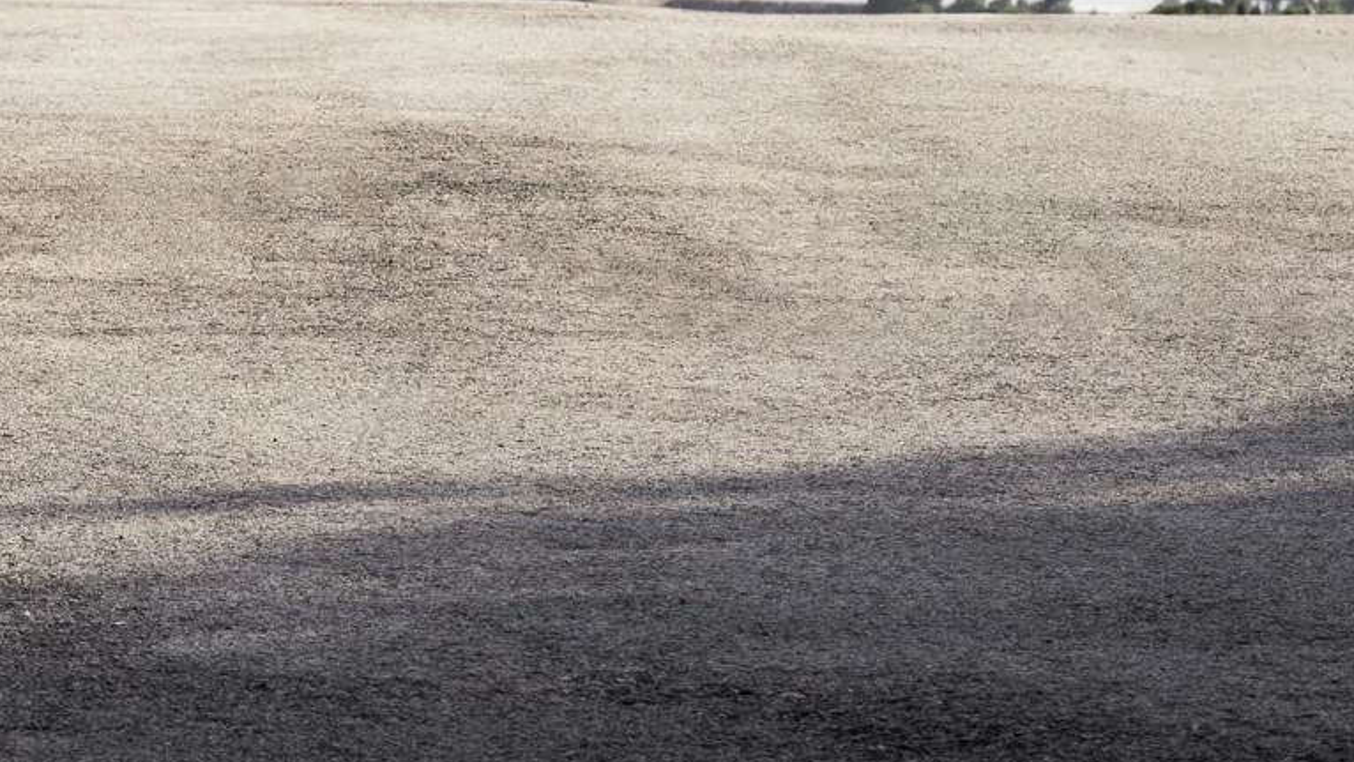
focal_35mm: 209
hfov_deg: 9.9
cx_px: -884
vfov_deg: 5.8
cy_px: 288
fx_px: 7504
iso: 100
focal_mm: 62.4
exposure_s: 1/40
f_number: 6.4
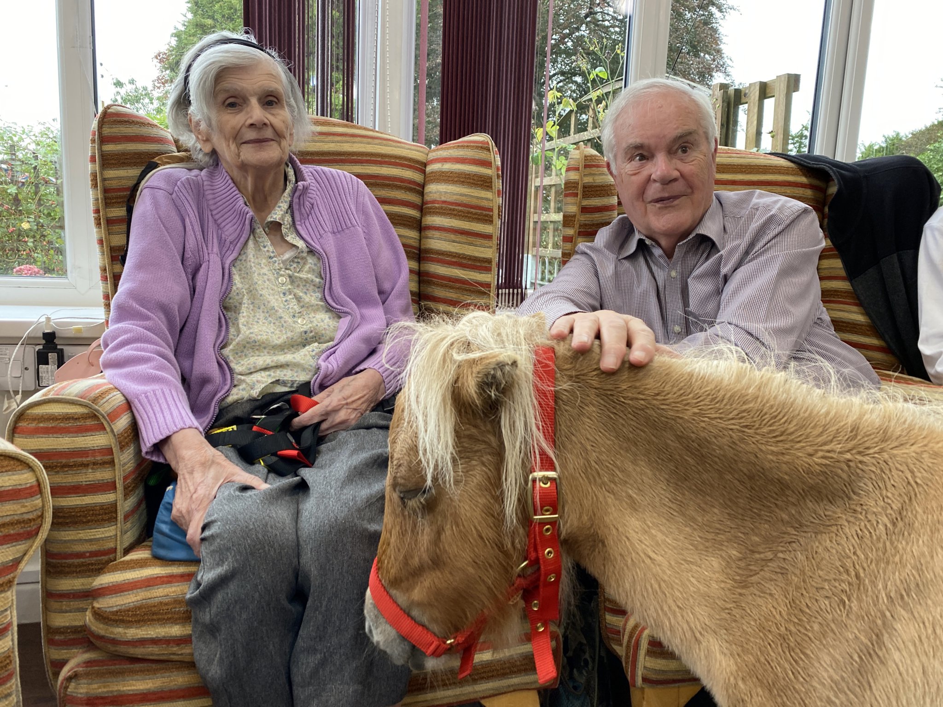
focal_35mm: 26
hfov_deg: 67.3
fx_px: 708
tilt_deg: -9.1
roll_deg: -3.1
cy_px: 354
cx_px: 472
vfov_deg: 53.1
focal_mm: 4.25
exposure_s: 1/121
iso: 125
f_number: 1.8
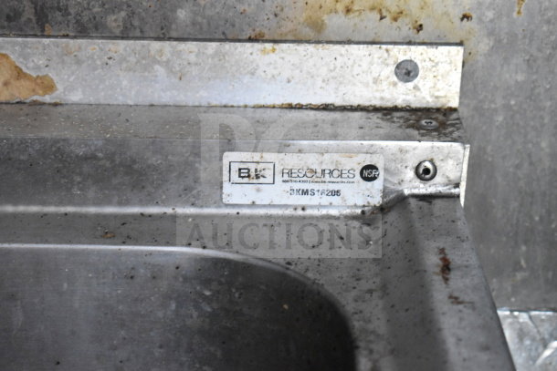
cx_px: 278
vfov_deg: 16.6
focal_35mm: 82
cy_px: 186
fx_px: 1277
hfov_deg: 24.6
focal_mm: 55
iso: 7200
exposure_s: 1/100
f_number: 5.6
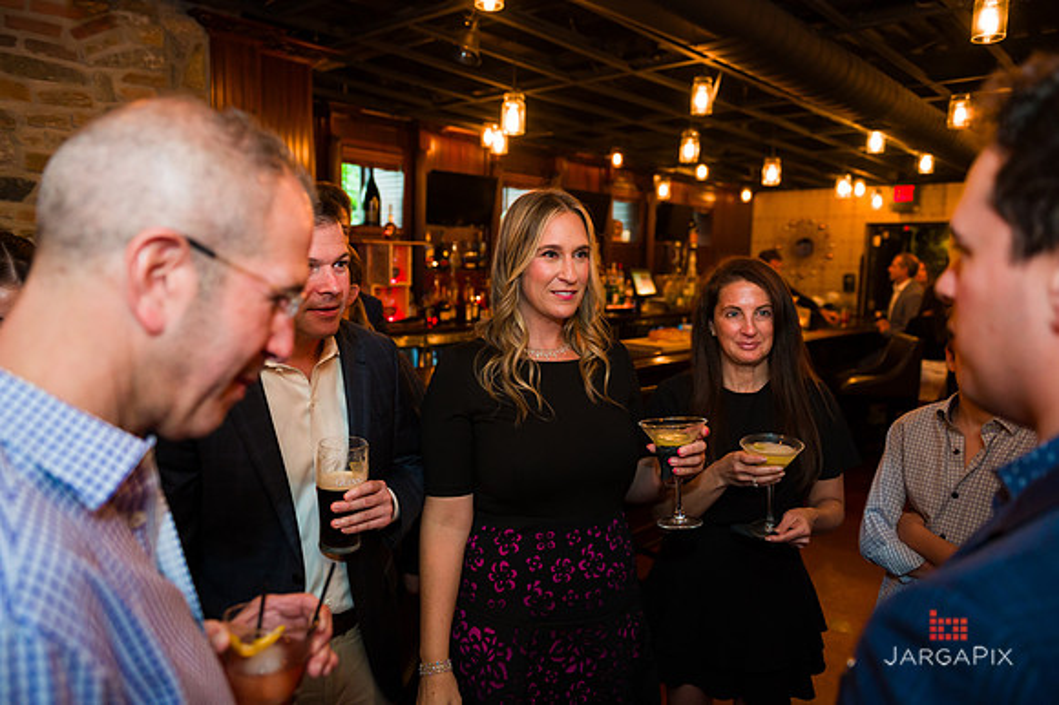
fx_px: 715
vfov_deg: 52.5
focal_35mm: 24
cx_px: 530
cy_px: 353
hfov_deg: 73.1
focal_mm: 24
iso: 1600
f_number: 3.2
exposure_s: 1/200
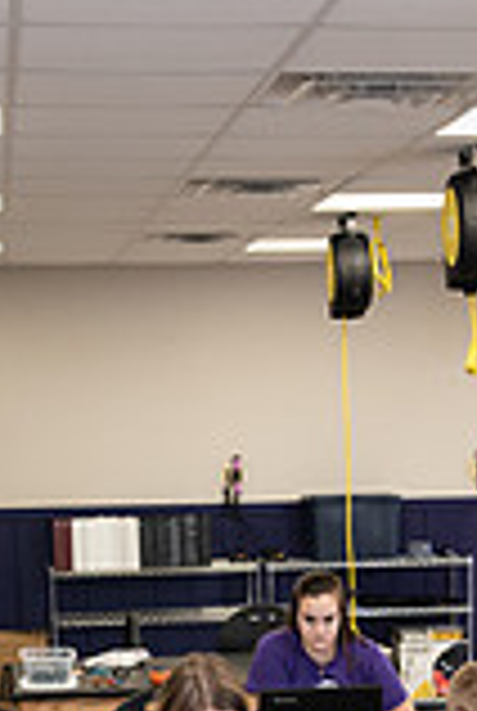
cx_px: 310
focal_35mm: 108
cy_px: 752
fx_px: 2137
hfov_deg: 12.7
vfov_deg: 18.3
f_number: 4
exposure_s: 1/160
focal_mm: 38
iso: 800
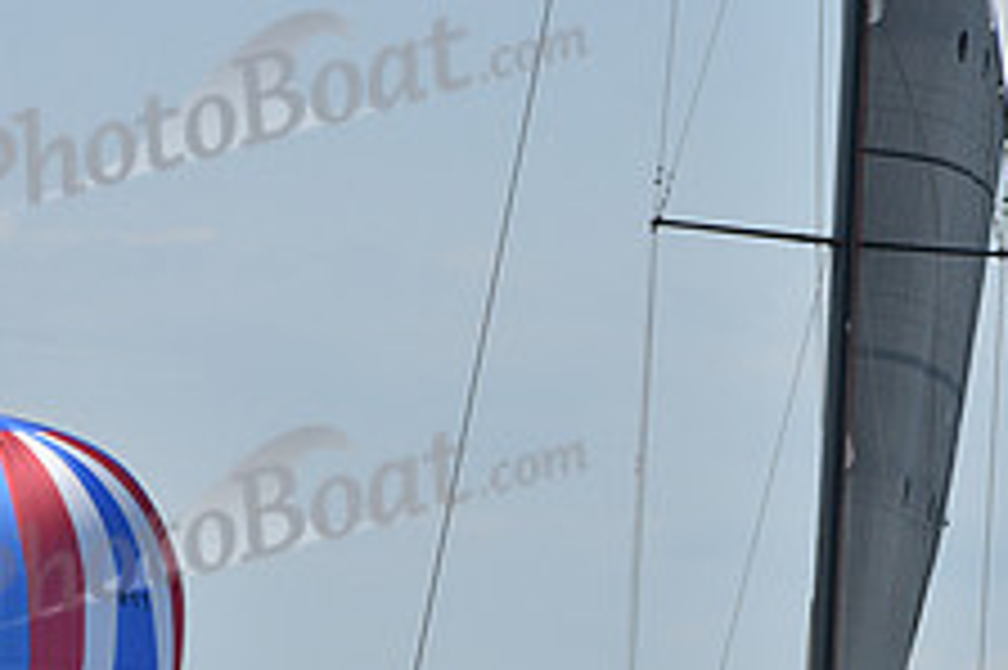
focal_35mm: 506
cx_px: 824
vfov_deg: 2.7
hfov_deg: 4.1
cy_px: 690
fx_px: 14157
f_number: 9
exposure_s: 1/1250
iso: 250
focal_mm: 195
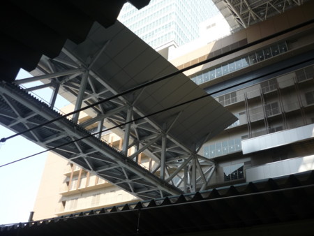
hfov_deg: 55.3
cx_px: 157
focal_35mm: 33
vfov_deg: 43.0
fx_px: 300
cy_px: 118
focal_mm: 5.5
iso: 100
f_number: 2.8
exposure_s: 1/320
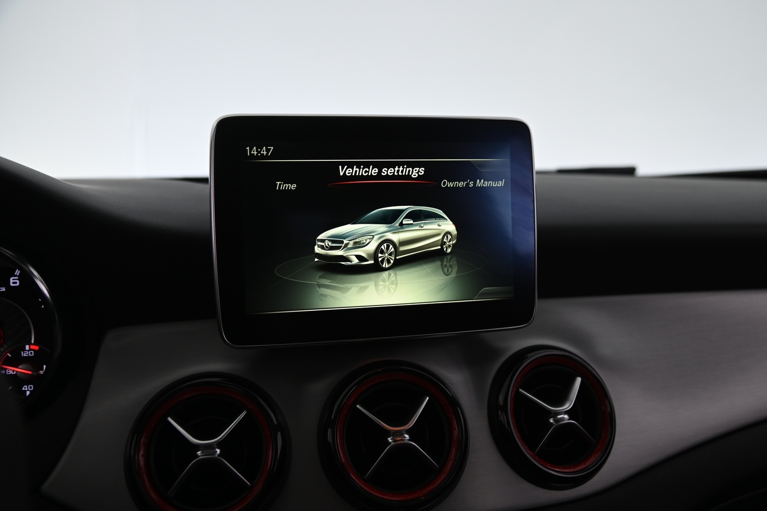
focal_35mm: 33
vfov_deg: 40.0
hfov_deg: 57.2
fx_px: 703
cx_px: 395
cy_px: 256
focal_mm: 32
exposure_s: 1/40
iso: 1000
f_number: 4
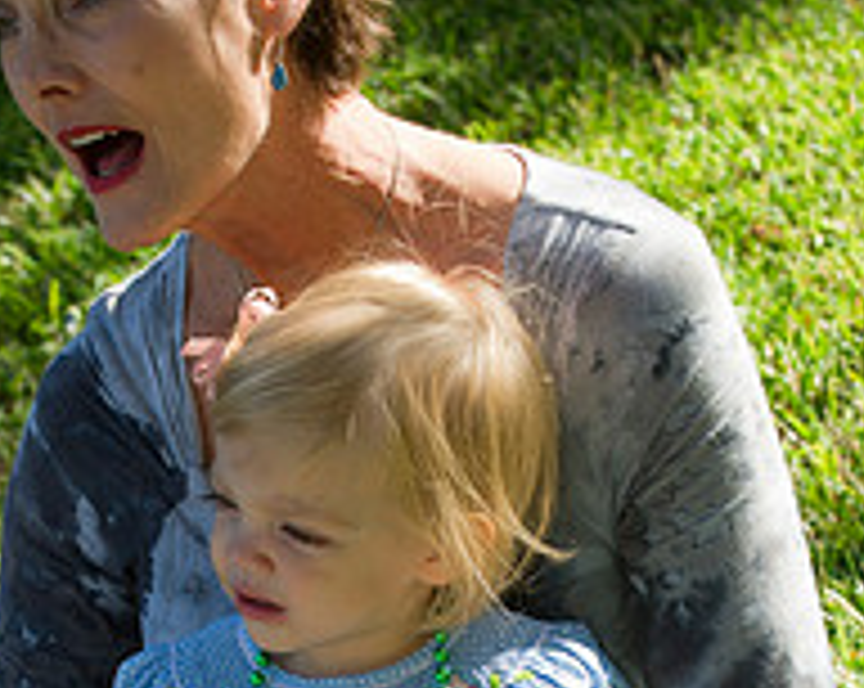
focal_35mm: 176
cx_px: 277
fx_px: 4494
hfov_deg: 11.0
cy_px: 706
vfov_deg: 8.7
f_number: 6.3
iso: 250
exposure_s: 1/200
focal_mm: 80
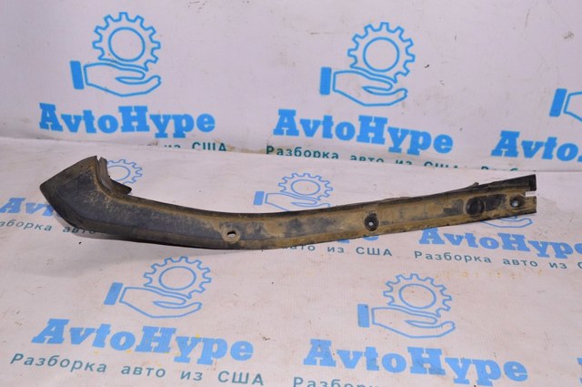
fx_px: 630
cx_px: 291
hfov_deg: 49.6
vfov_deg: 34.1
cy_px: 194
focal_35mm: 39
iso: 1600
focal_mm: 26
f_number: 8
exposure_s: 1/200
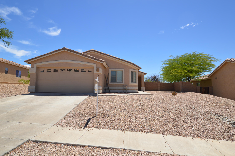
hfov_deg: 85.5
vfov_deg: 63.1
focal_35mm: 20
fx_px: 127
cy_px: 78
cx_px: 118
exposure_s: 1/200
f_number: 9
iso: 100
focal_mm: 13
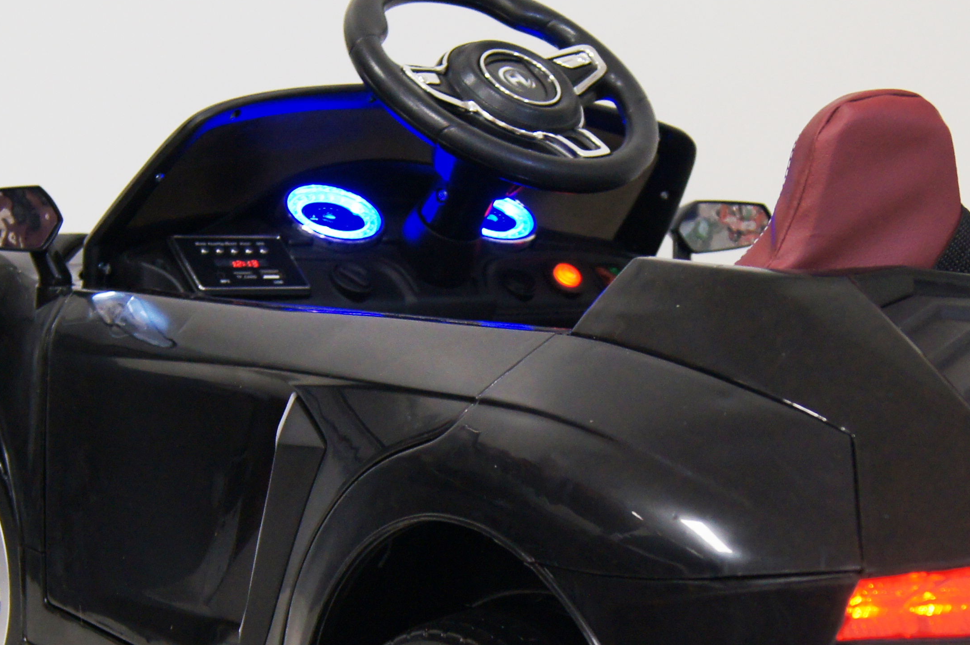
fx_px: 2019
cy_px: 522
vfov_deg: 18.0
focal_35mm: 75
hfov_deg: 27.0
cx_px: 559
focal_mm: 22
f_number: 4
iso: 640
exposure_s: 1/40
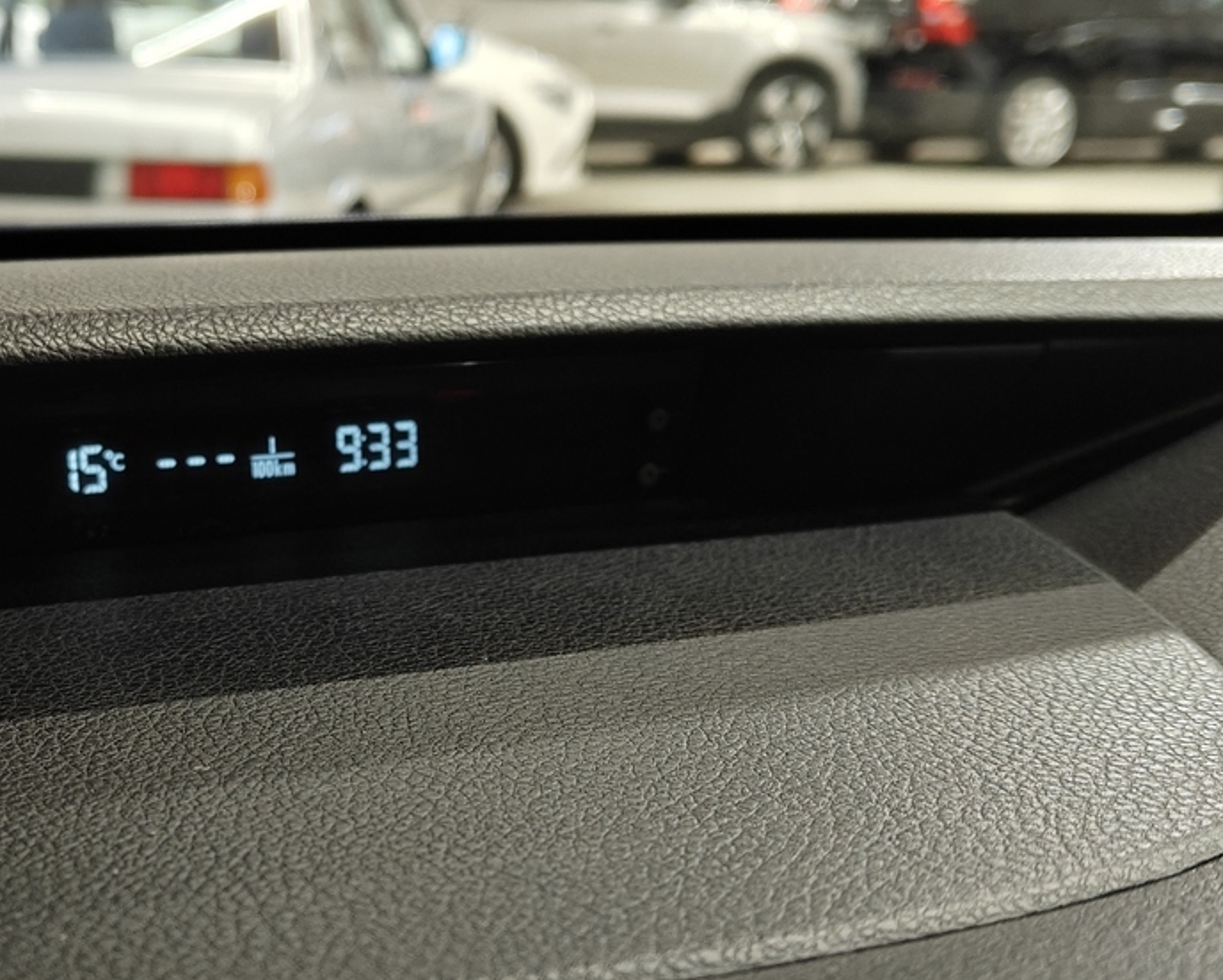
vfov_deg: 30.8
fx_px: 1774
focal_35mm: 49
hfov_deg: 37.2
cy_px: 564
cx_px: 318
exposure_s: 1/50
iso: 125
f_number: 1.8
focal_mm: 5.59
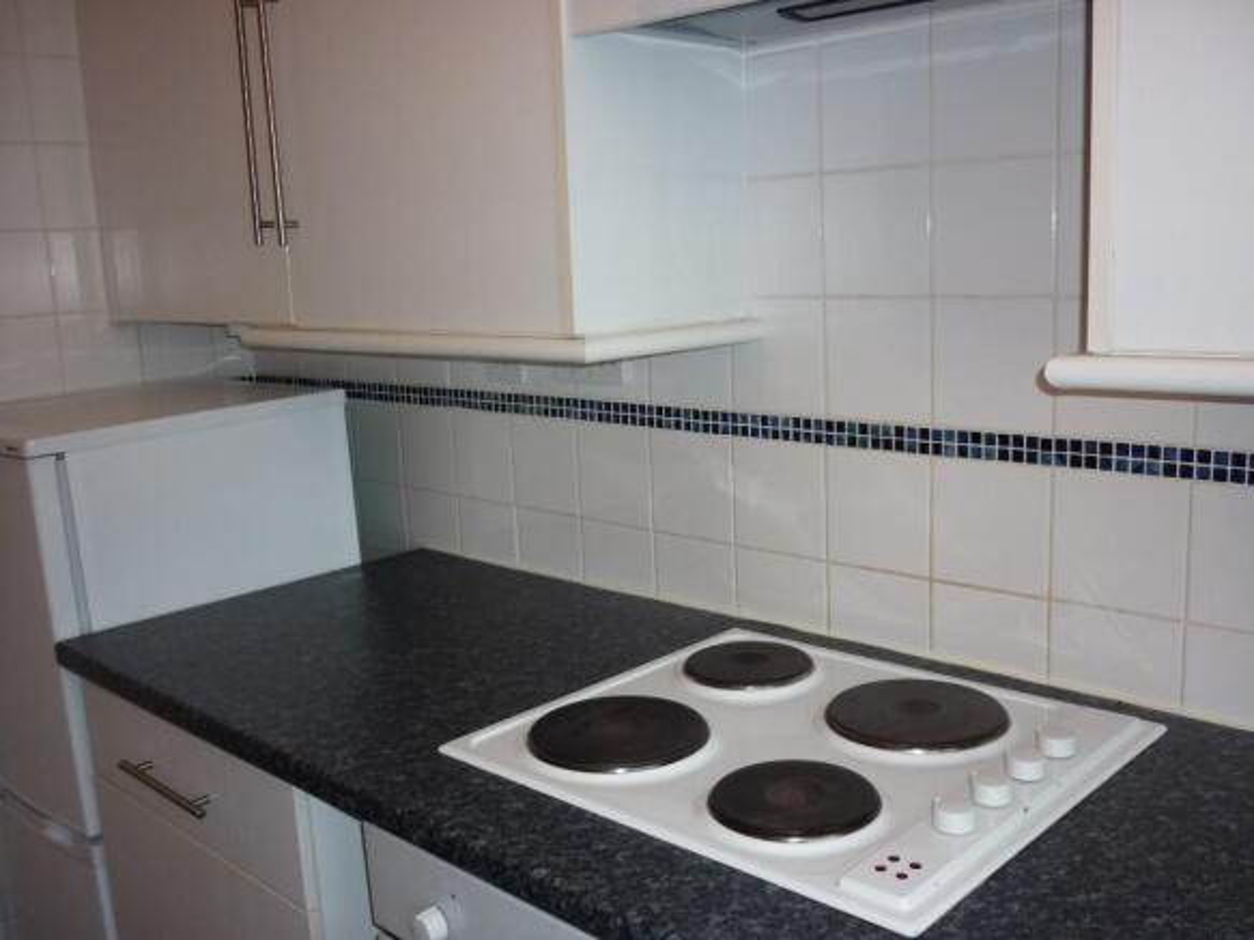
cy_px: 470
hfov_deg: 55.4
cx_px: 627
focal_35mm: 33
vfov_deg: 42.9
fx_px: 1195
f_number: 2.8
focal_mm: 5.5
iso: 100
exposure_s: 1/30
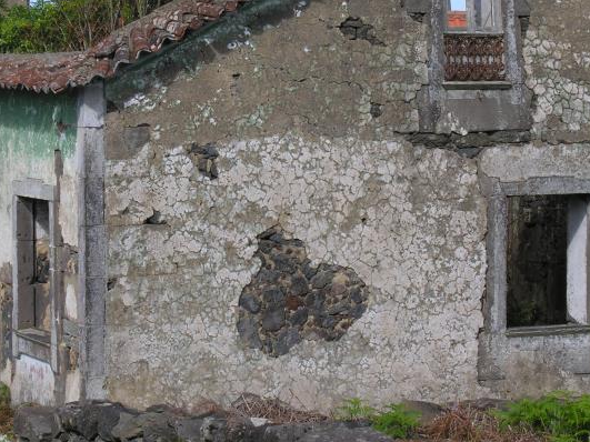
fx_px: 2335
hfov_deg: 14.4
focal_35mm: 137
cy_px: 177
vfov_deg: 10.8
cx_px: 262
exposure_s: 1/176
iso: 50
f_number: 6.6
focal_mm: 18
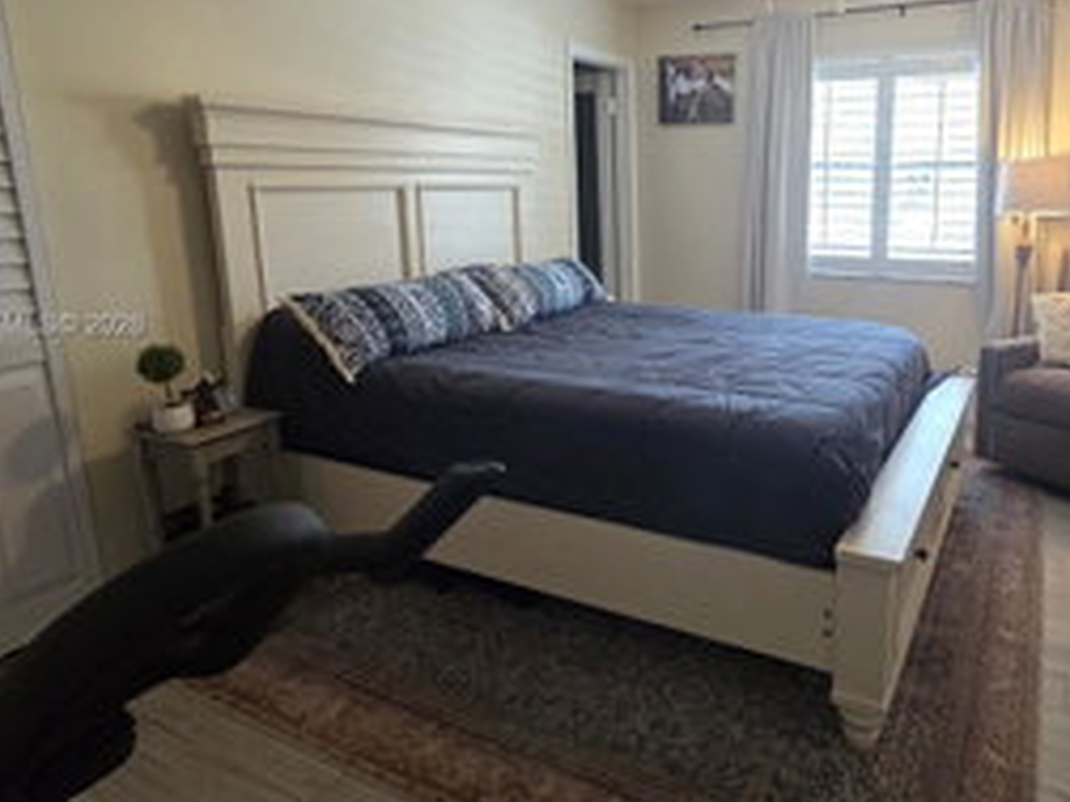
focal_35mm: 22
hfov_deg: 74.4
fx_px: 680
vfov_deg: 60.6
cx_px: 698
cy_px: 327
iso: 500
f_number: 2.2
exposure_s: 1/60
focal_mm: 2.2
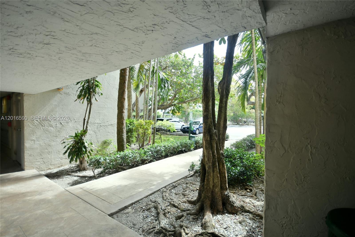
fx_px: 148
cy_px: 118
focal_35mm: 15
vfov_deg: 77.3
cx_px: 178
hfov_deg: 100.4
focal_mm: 10
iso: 100
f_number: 4
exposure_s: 1/100
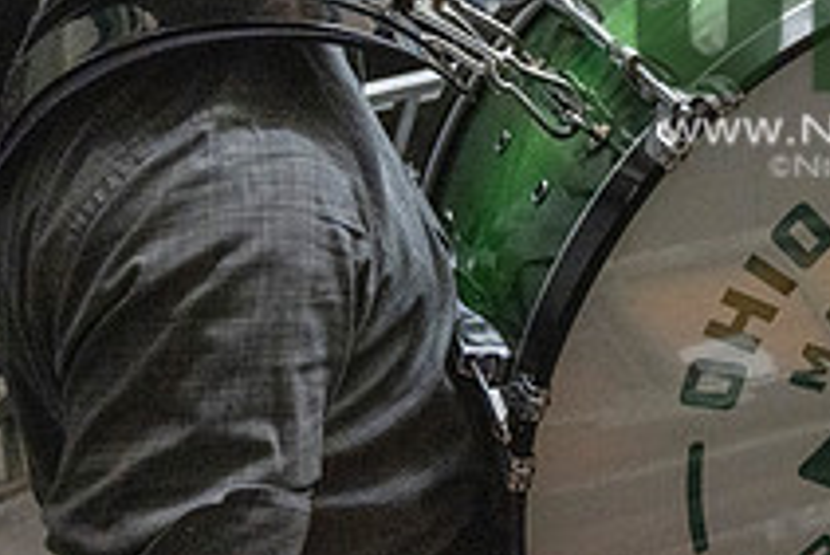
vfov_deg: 20.0
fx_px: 1523
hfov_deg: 27.6
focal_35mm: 66
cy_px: -10
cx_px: 932
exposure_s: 1/500
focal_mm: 24
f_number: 4
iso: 10000
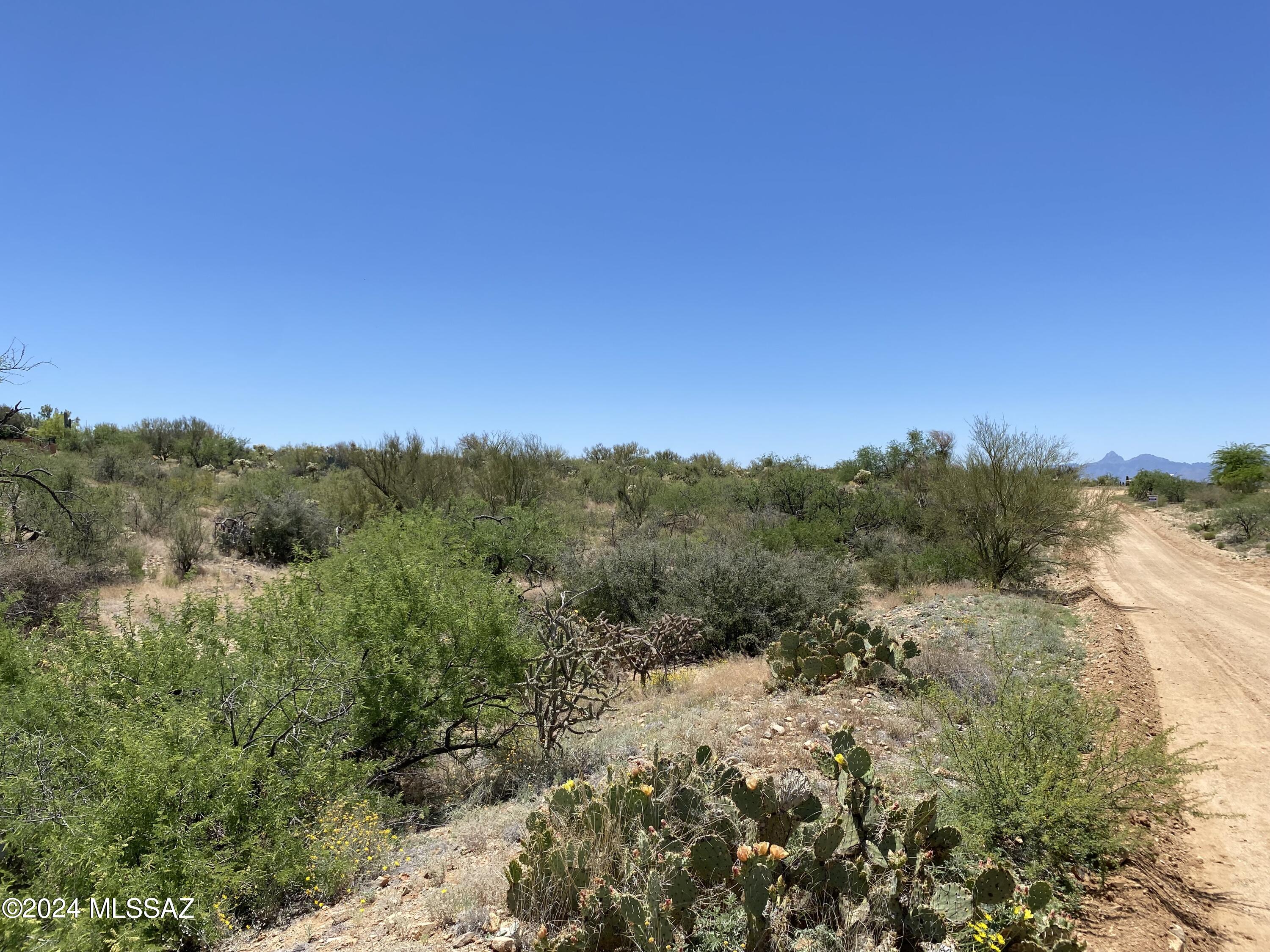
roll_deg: +0.0
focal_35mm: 26
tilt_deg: +0.0
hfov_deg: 67.3
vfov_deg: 53.1
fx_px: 954
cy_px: 476
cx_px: 635
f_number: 1.8
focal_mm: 4.25
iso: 32
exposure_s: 1/3401
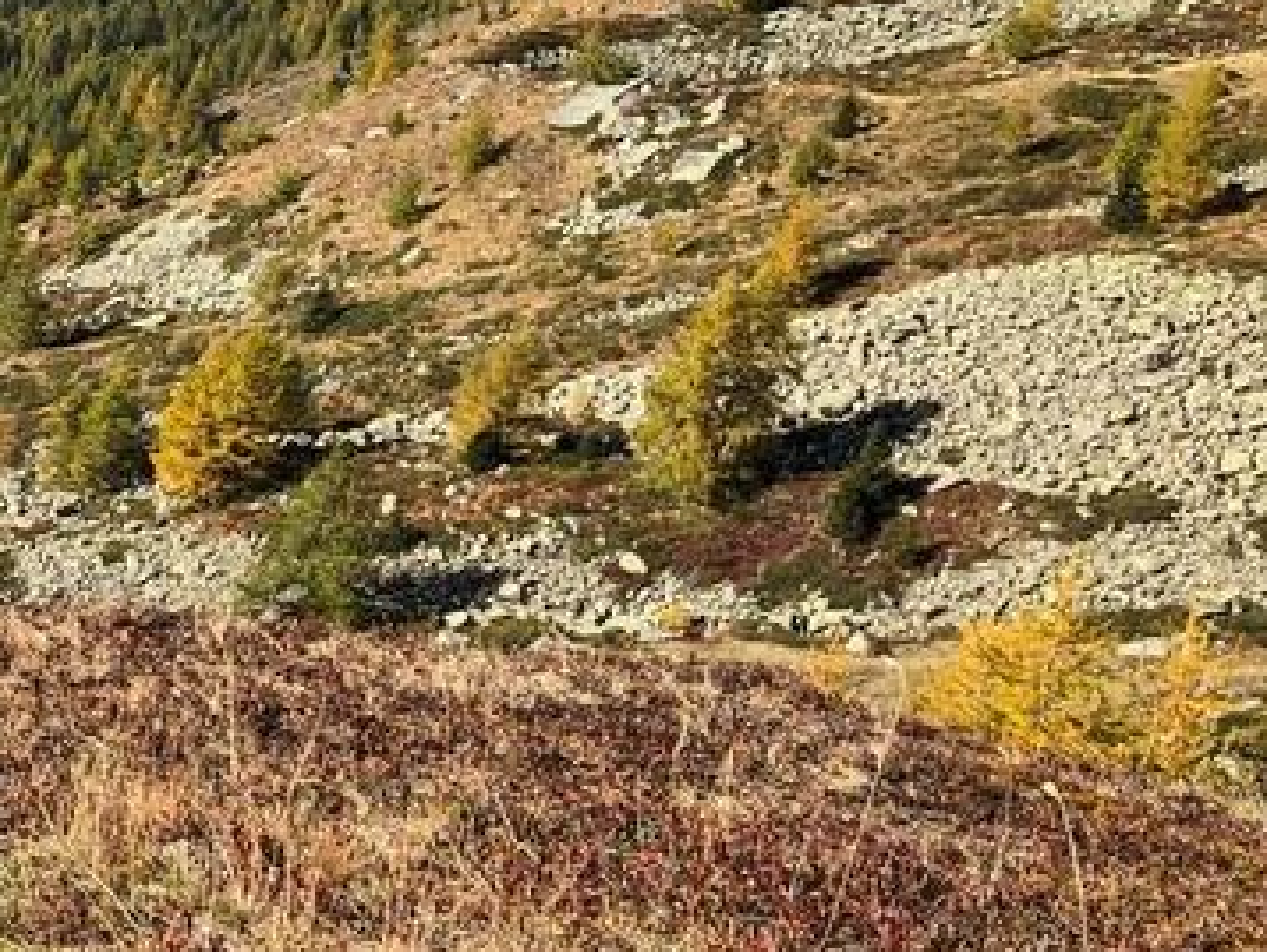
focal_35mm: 80
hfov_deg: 21.3
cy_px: 180
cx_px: -513
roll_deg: +0.5
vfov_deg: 18.3
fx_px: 2930
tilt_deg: -14.7
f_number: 1.8
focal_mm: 3.99
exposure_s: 1/1297
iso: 20
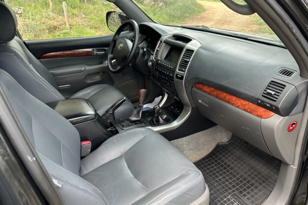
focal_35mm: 26
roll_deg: +2.8
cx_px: 156
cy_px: 108
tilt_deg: -22.4
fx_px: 222
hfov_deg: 69.4
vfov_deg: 49.5
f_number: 1.78
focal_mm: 6.86
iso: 80
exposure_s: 1/121
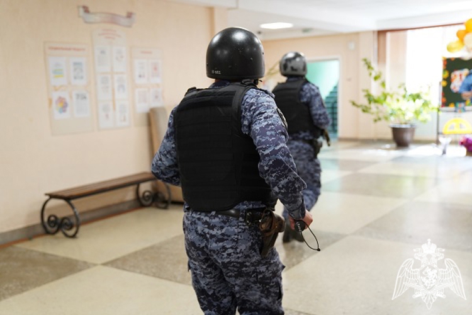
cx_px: 236
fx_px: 551
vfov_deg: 31.9
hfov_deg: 46.4
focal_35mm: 42
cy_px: 158
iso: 2500
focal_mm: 42
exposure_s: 1/500
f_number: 2.8
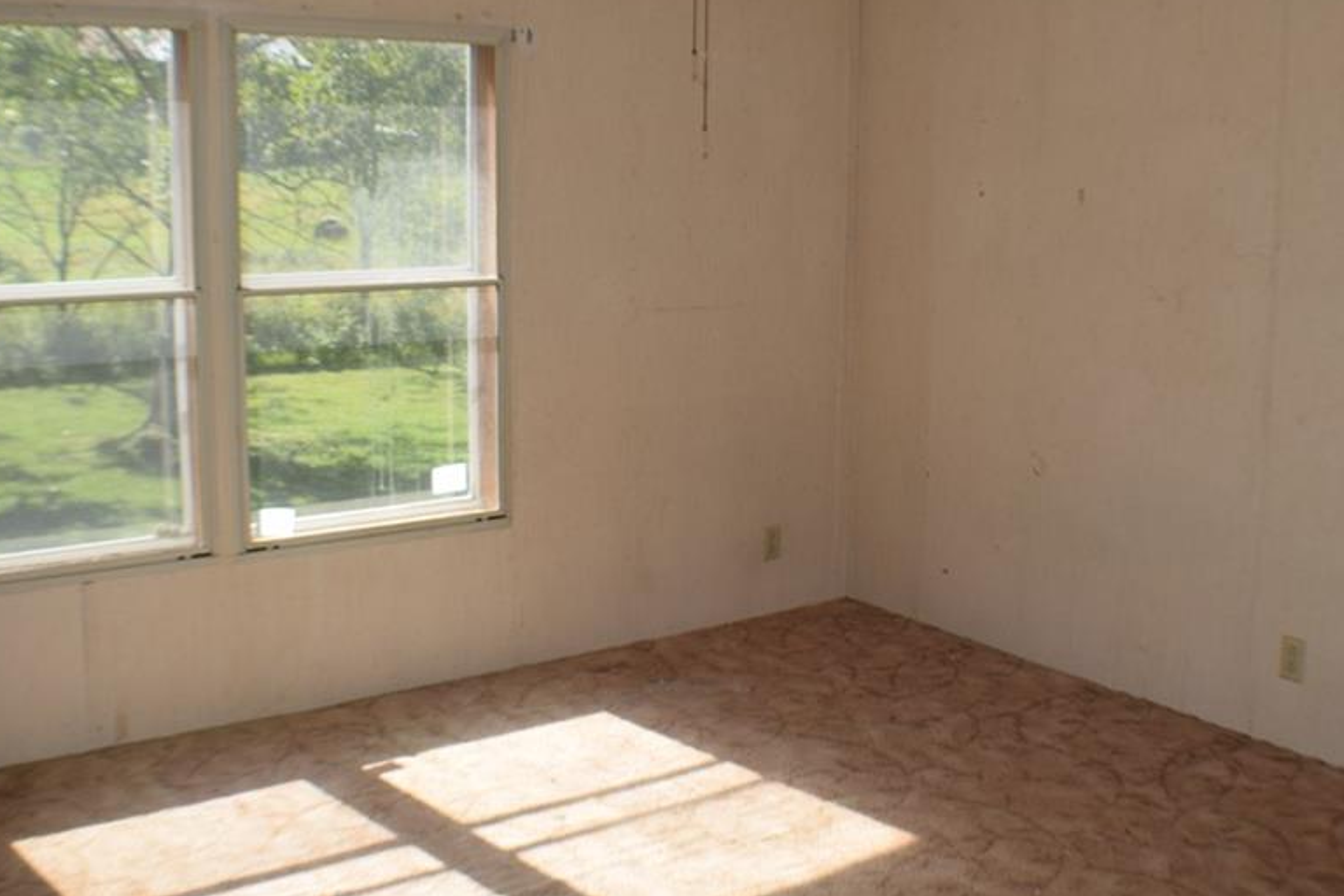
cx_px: 733
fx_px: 1941
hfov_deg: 38.2
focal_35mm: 52
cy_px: 378
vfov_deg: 26.0
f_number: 6.3
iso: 100
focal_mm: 26
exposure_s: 1/160
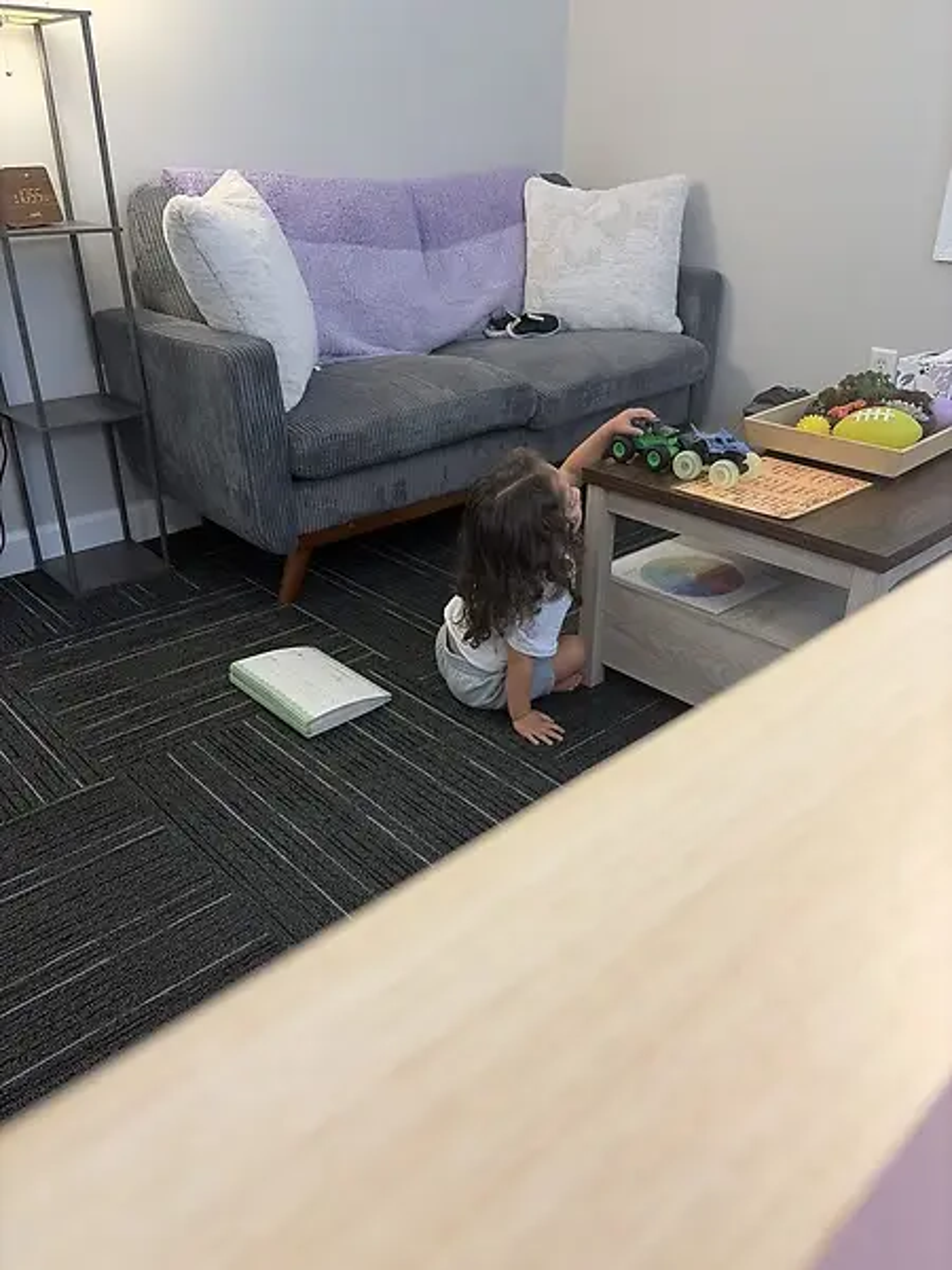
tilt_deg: -27.0
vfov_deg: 67.3
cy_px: 635
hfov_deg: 53.1
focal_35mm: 26
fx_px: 953
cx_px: 476
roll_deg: -0.2
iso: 500
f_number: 1.6
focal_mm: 5.96
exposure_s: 1/60
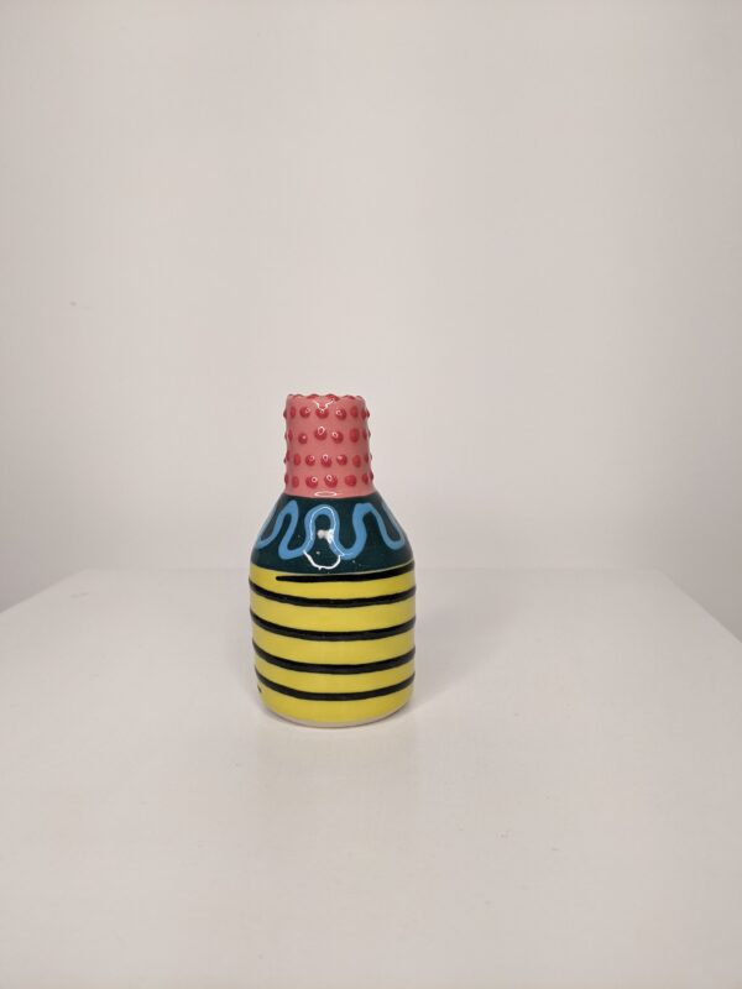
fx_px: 772
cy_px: 494
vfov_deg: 65.3
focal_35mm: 27
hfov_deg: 51.4
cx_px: 371
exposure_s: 1/155
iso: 85
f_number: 1.8
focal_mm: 4.44
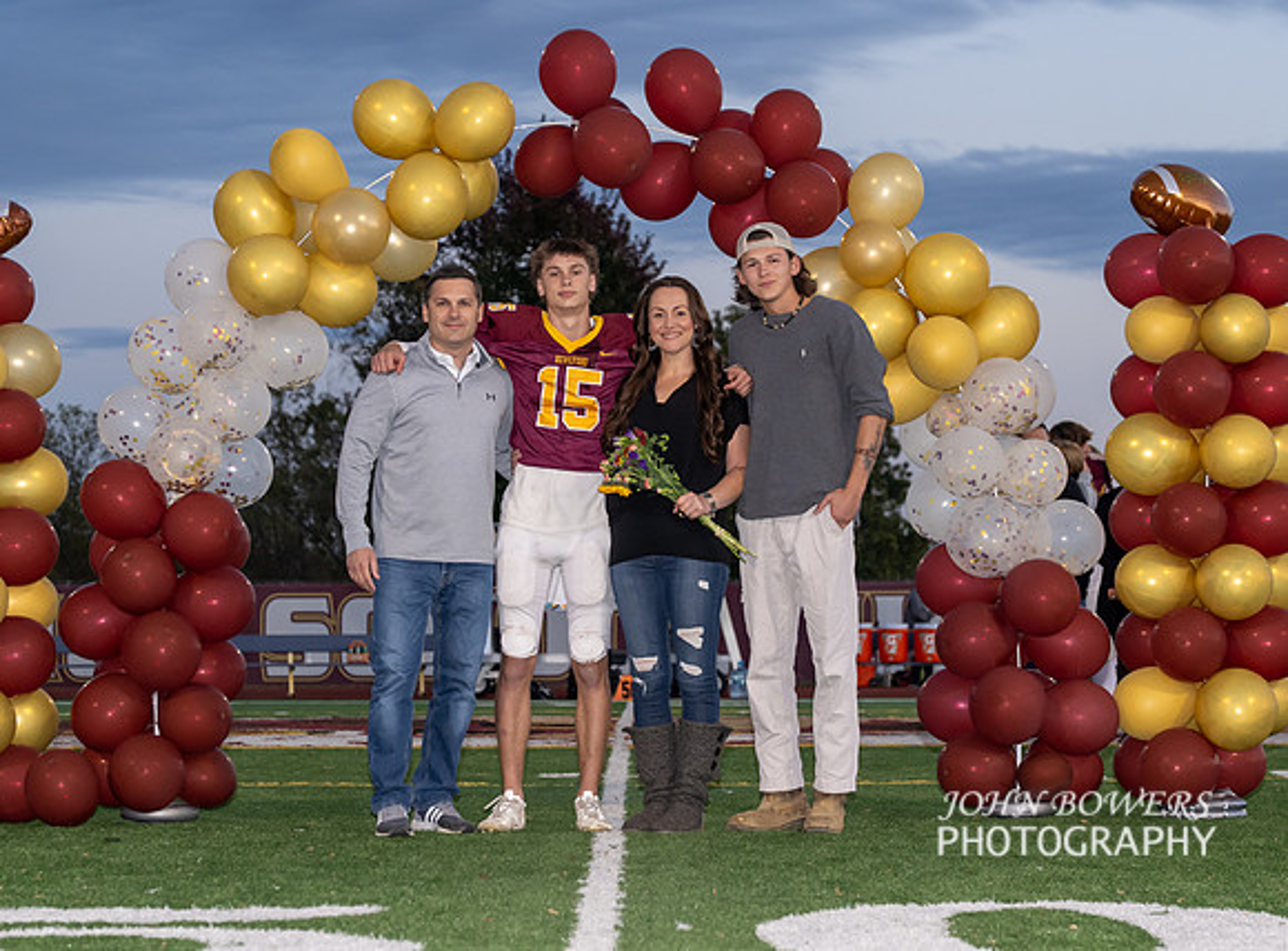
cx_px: 745
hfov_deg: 17.3
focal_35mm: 114
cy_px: 466
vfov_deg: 12.8
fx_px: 4226
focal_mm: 70
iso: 1000
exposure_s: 1/200
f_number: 4.5
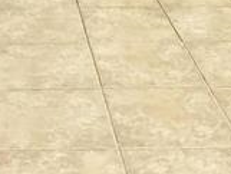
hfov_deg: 17.4
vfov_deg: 11.0
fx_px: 741
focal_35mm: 111
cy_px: -262
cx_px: 10
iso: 1250
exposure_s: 1/60
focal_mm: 2.22
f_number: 2.2
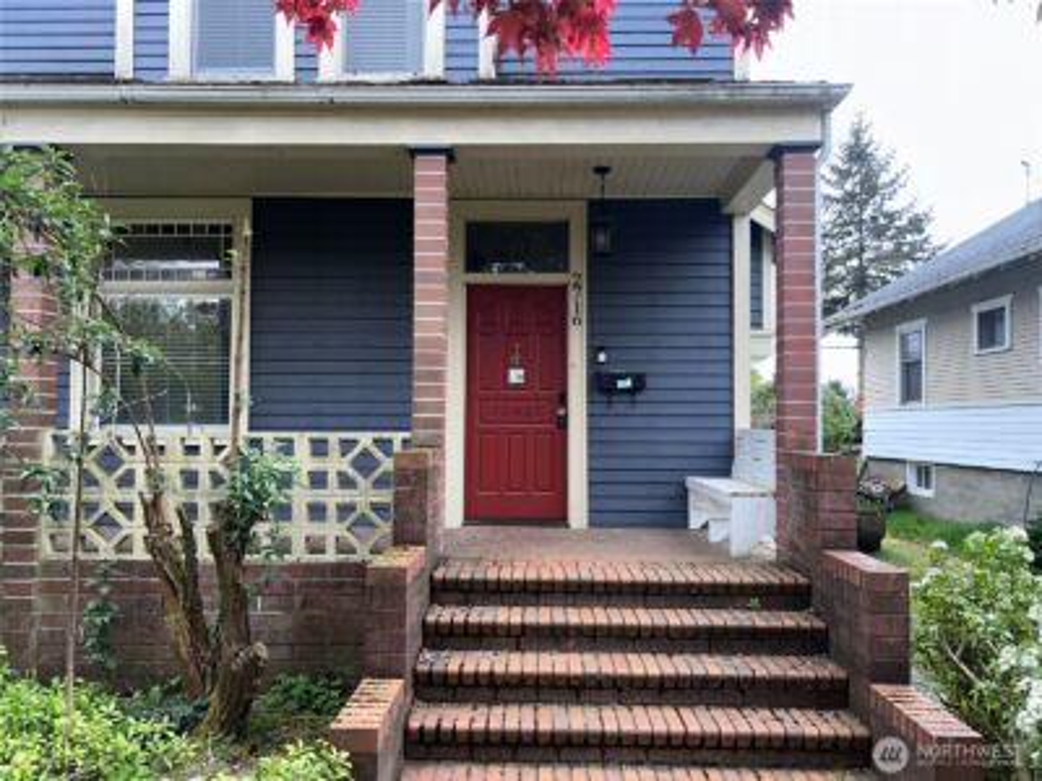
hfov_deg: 67.3
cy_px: 390
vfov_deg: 53.1
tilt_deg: +2.3
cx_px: 521
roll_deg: +0.2
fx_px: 783
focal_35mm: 26
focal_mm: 5.7
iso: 32
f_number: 1.5
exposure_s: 1/461
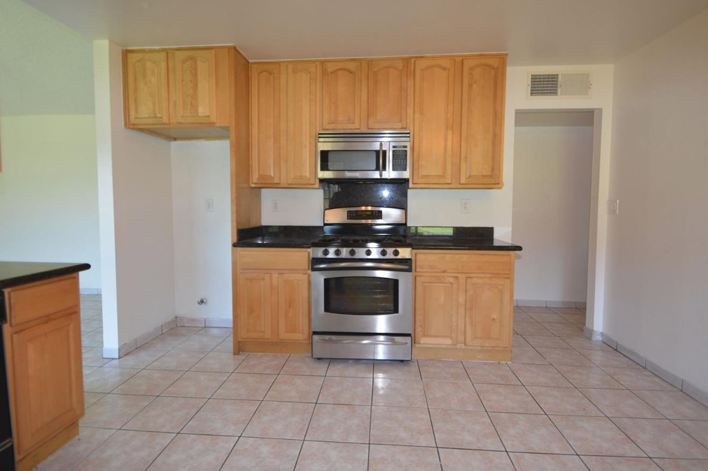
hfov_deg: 93.3
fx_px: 334
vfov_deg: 70.3
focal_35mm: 17
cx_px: 351
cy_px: 223
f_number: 4
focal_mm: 10
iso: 400
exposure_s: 1/60
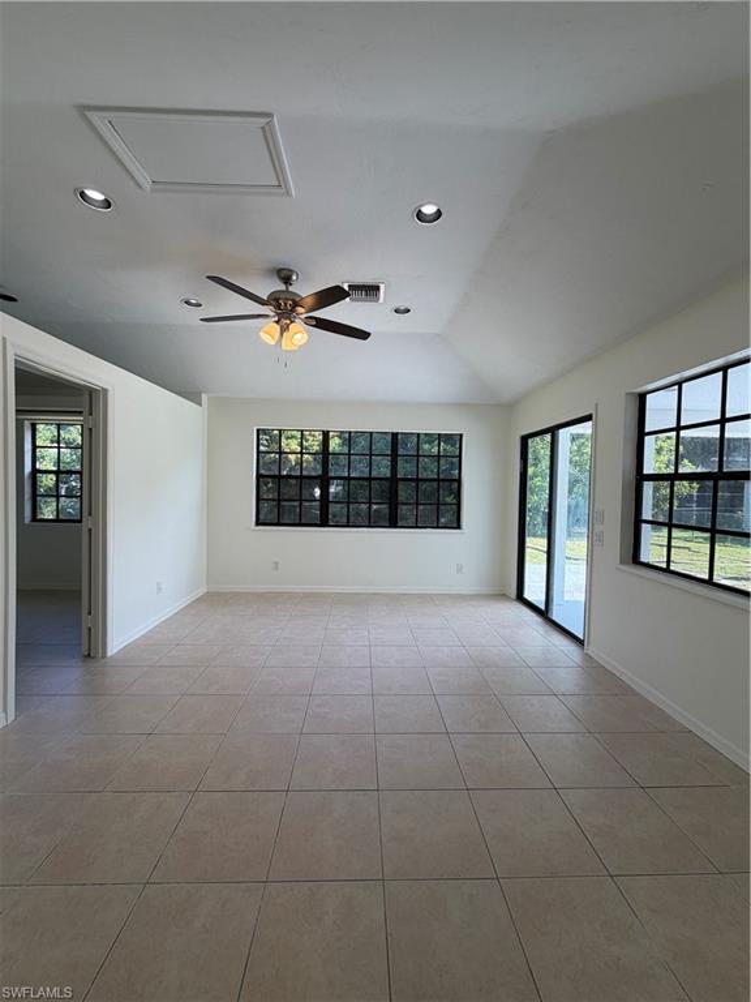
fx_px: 405
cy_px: 501
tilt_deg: -2.5
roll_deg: -1.1
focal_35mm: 14
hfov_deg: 85.7
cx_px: 376
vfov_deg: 102.1
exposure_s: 1/145
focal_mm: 2.22
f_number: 2.2
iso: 40
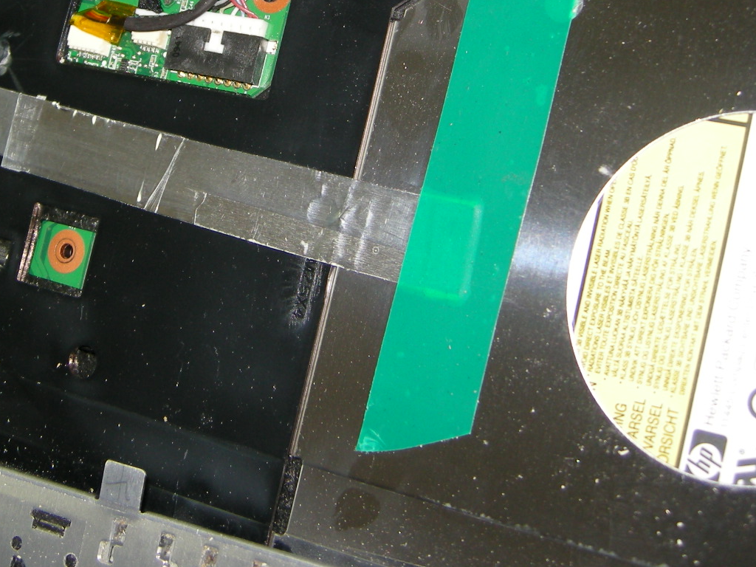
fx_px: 1572
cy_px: 49
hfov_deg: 26.9
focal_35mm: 72
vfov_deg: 20.0
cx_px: 272
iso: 64
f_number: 2.7
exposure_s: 1/30
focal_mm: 7.5
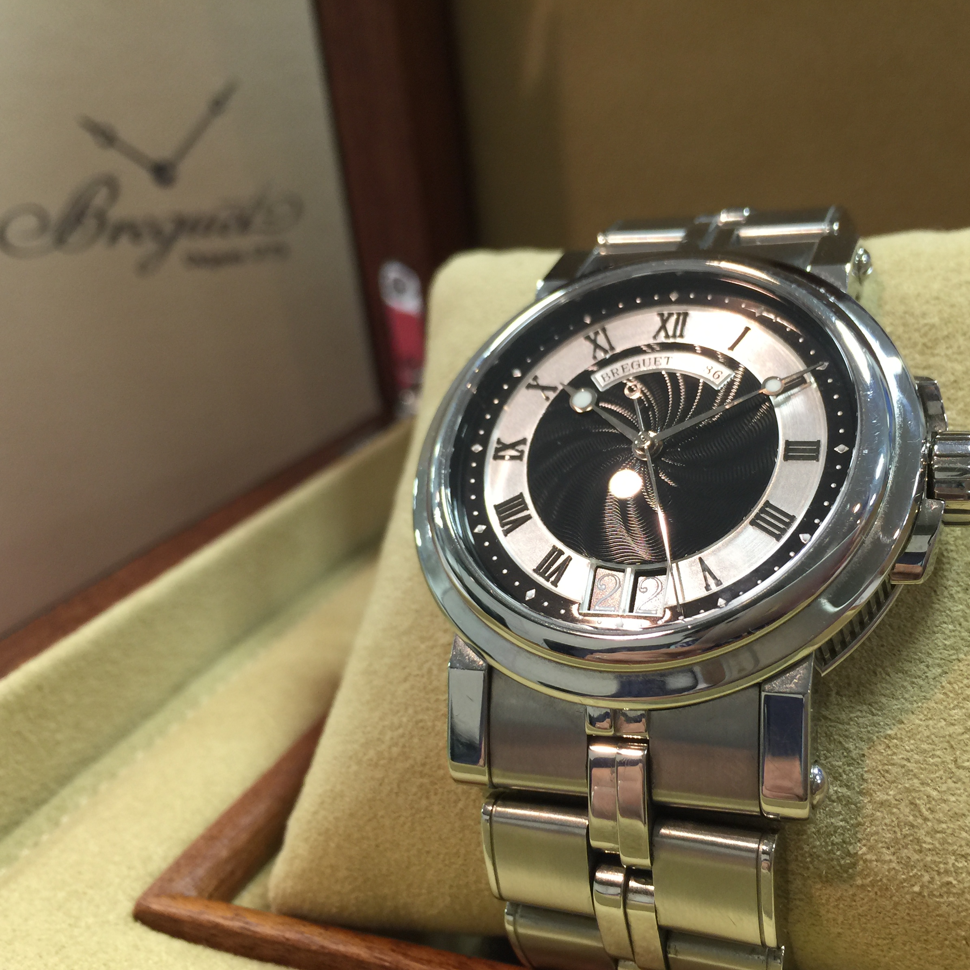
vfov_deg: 47.2
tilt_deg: -19.9
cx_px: 565
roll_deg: +2.7
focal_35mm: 35
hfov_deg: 47.0
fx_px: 1110
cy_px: 486
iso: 32
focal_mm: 4.15
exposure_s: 1/15
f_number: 2.2
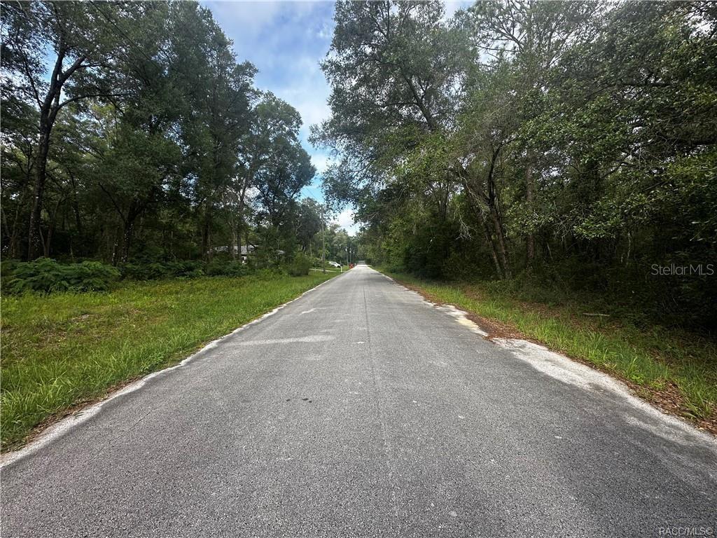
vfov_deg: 85.7
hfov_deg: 102.1
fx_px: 290
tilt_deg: -0.5
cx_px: 358
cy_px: 269
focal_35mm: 14
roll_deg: +0.1
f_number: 2.2
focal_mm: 2.22
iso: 40
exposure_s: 1/479
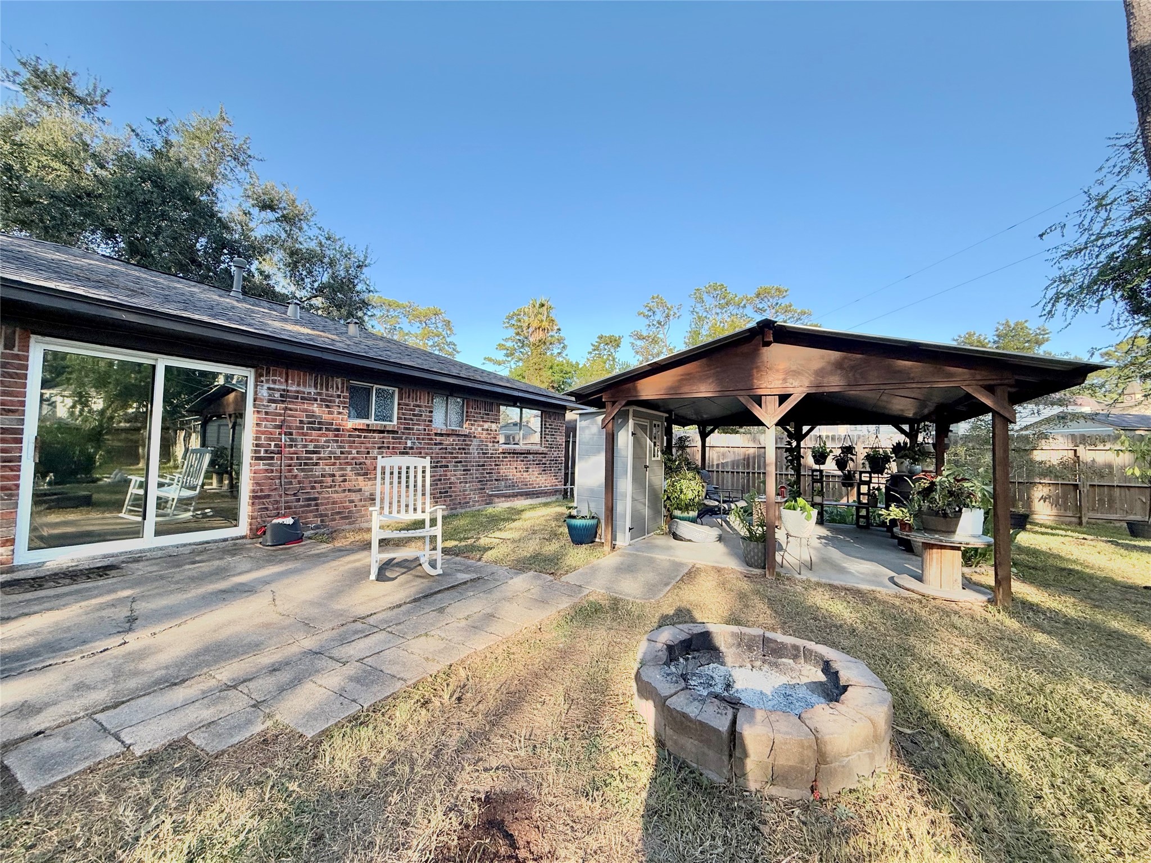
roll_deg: -1.1
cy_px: 432
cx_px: 576
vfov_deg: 85.7
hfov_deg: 102.1
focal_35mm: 14
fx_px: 466
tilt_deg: +2.7
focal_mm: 2.22
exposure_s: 1/514
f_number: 2.2
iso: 40
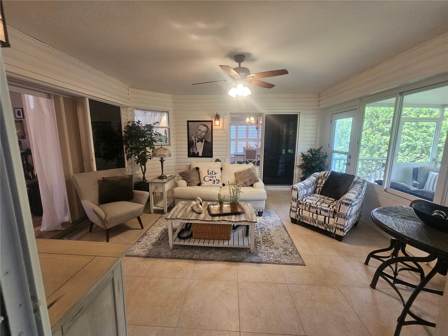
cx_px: 224
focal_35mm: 13
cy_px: 168
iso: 320
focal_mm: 2.2
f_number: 2.2
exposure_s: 1/60
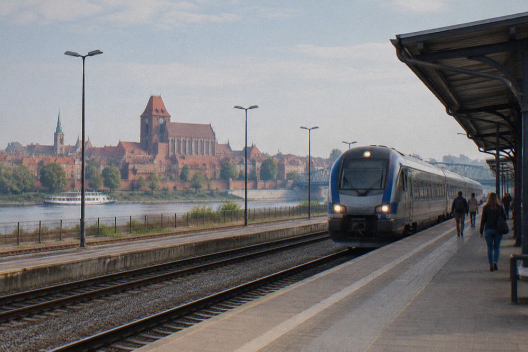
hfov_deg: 41.9
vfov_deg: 28.6
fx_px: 689
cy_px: 176
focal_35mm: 47
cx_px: 264
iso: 160
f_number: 9
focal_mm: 47
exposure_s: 1/320
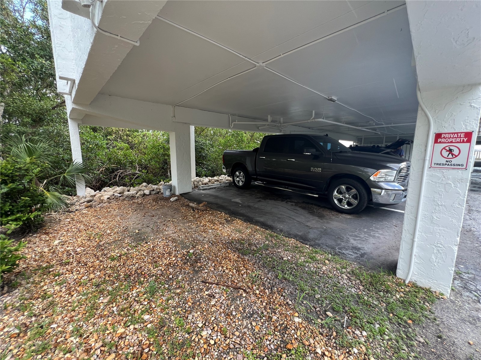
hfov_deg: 106.2
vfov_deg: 89.9
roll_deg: -0.5
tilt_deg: -12.7
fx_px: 181
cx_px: 240
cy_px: 180
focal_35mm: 13
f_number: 1.8
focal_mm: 1.57
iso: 50
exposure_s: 1/99
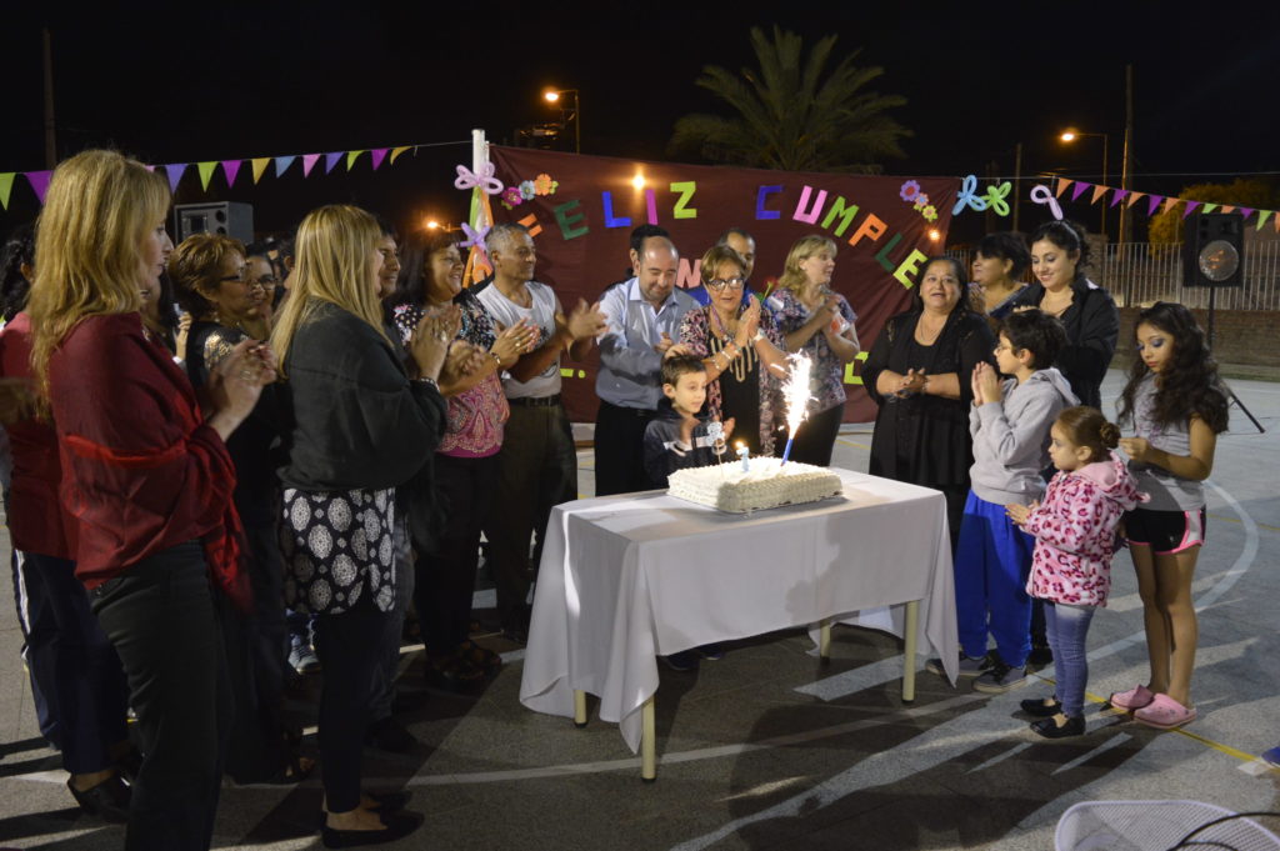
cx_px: 640
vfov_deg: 47.9
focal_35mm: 27
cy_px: 426
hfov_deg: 67.4
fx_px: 959
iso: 1100
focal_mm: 18
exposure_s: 1/15
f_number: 3.5
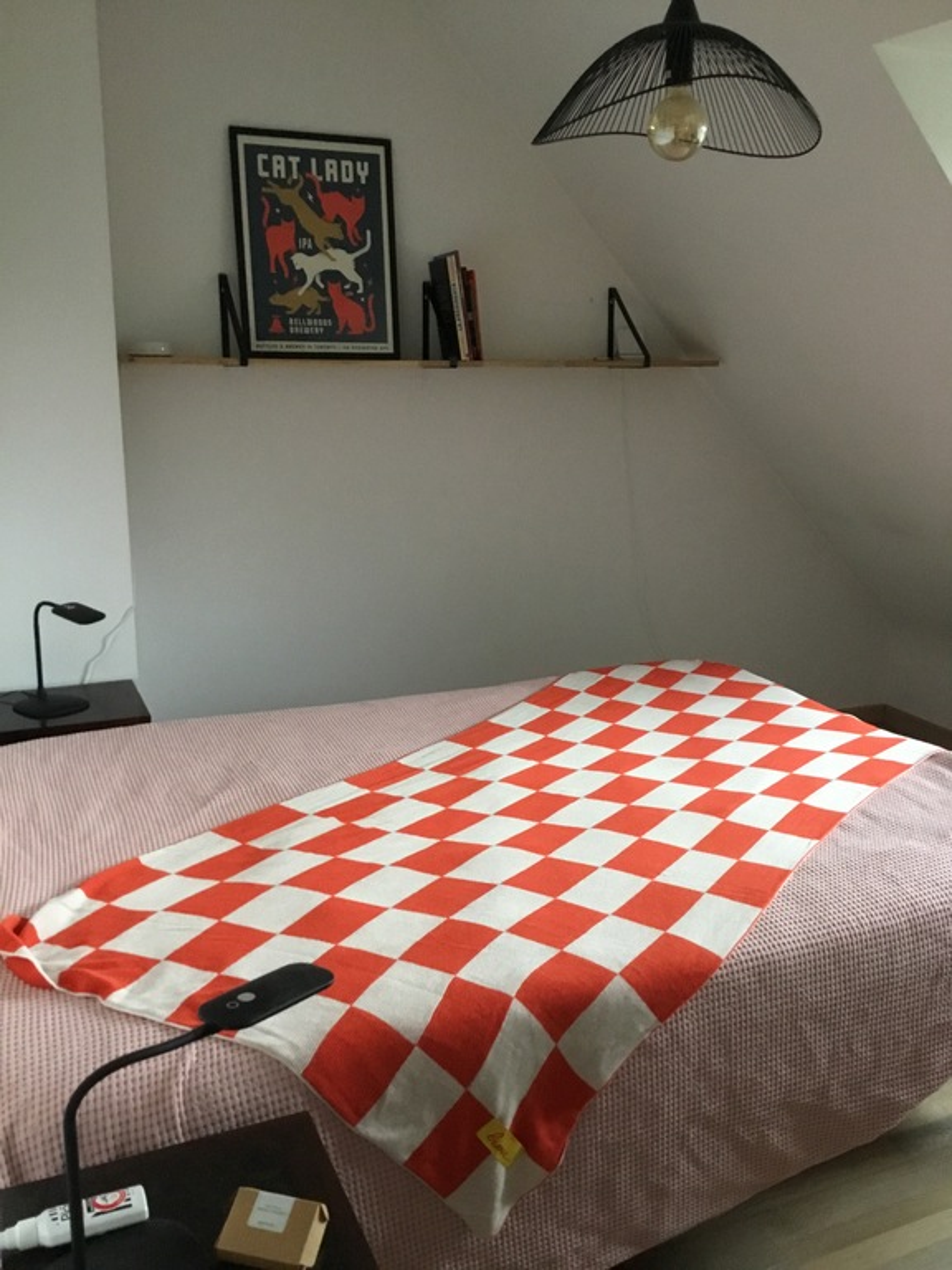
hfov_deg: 45.4
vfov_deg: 58.4
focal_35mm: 31
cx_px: 476
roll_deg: -0.2
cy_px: 635
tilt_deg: -14.8
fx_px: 1137
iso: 250
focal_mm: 3.3
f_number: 2.4
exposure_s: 1/33
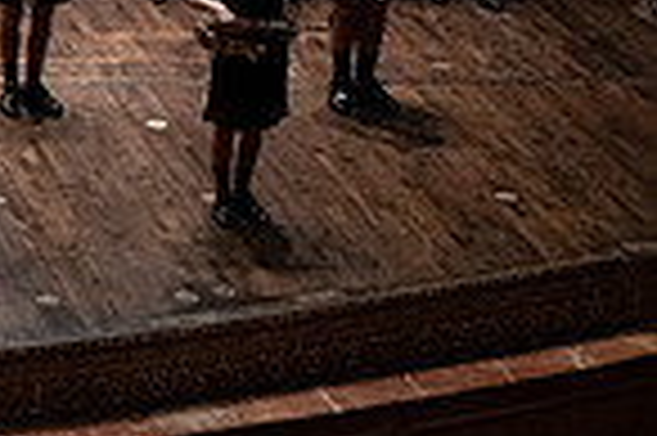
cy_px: -254
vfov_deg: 8.8
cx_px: -644
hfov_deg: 12.1
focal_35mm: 151
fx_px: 2753
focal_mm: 38
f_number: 2.8
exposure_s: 1/500
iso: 6400
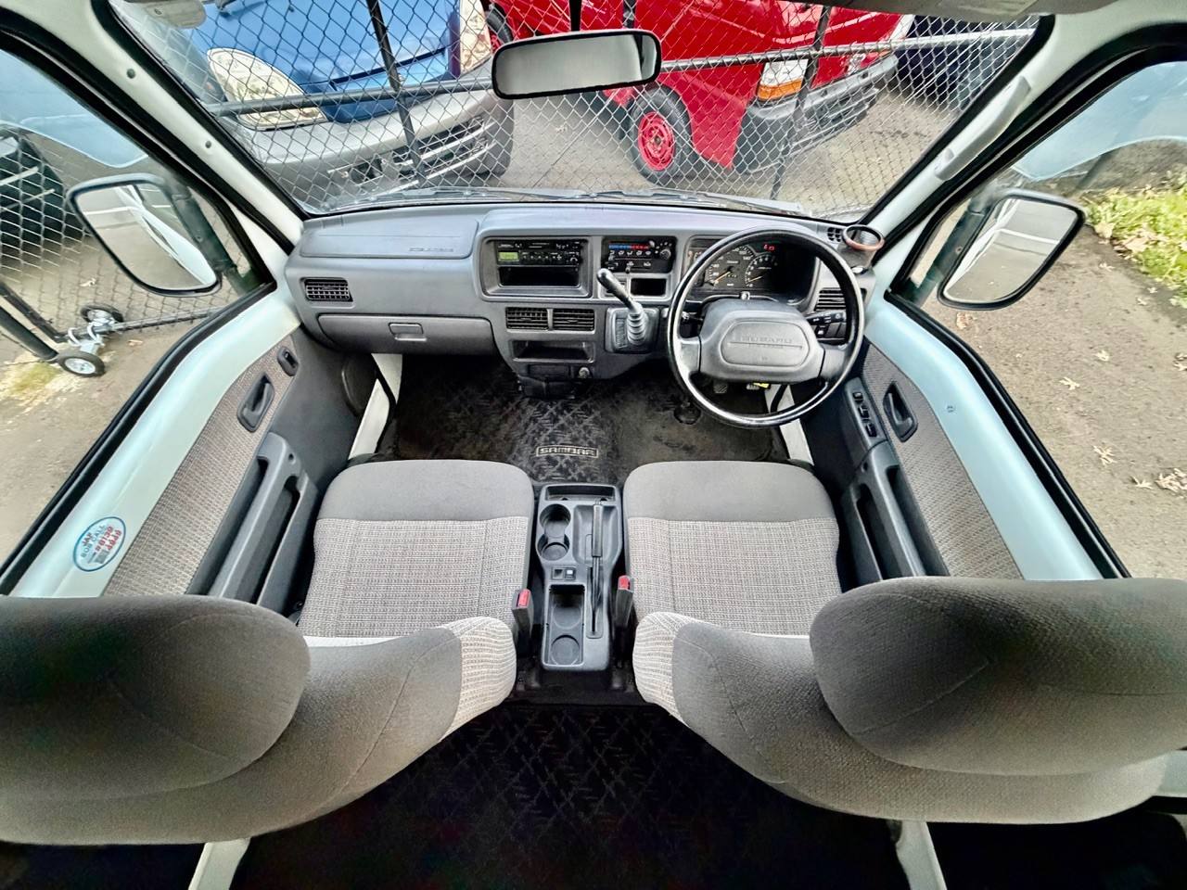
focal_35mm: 14
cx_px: 594
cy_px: 445
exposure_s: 1/60
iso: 1000
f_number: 2.2
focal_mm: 2.22
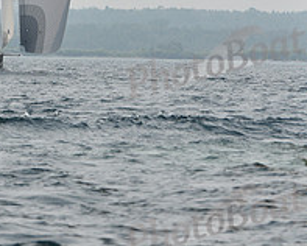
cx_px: 46
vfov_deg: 2.8
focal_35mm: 553
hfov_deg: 3.5
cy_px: 0
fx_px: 5030
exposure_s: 1/1250
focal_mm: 200
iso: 250
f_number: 8
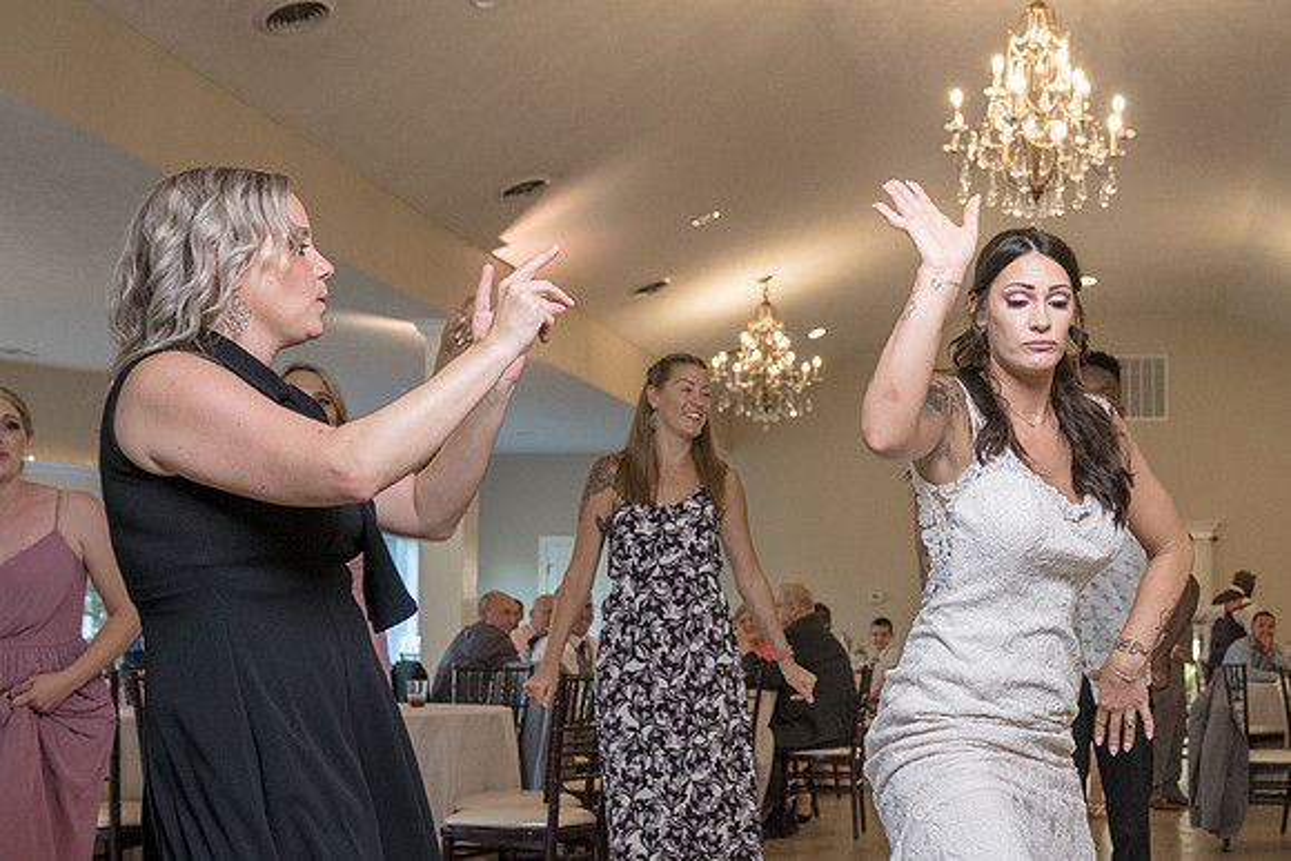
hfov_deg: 36.9
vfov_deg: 25.8
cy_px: 579
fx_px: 1871
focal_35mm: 52
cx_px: 1014
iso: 2000
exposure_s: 1/250
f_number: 4
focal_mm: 32
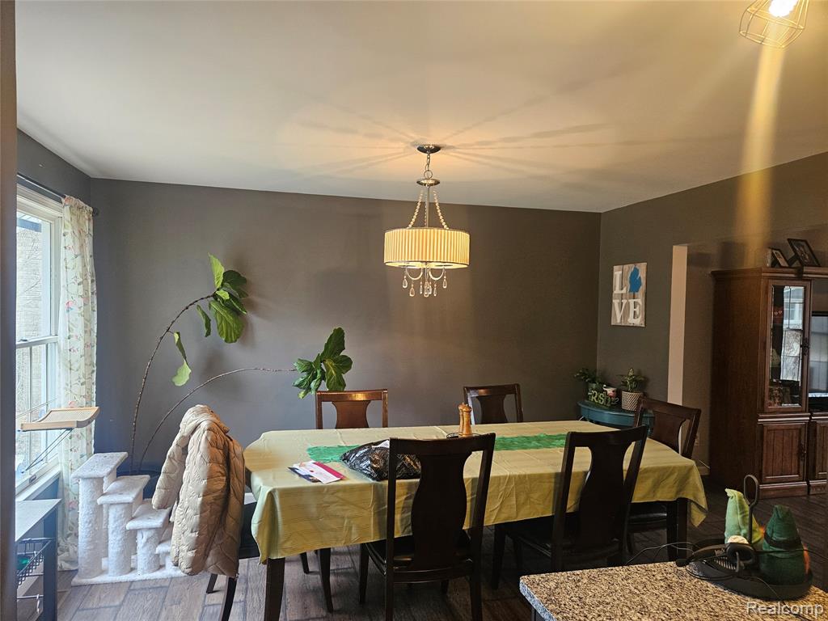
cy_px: 310
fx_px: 550
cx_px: 414
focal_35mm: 23
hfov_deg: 73.9
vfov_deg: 58.9
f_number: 1.8
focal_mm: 5.4
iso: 320
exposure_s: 1/120
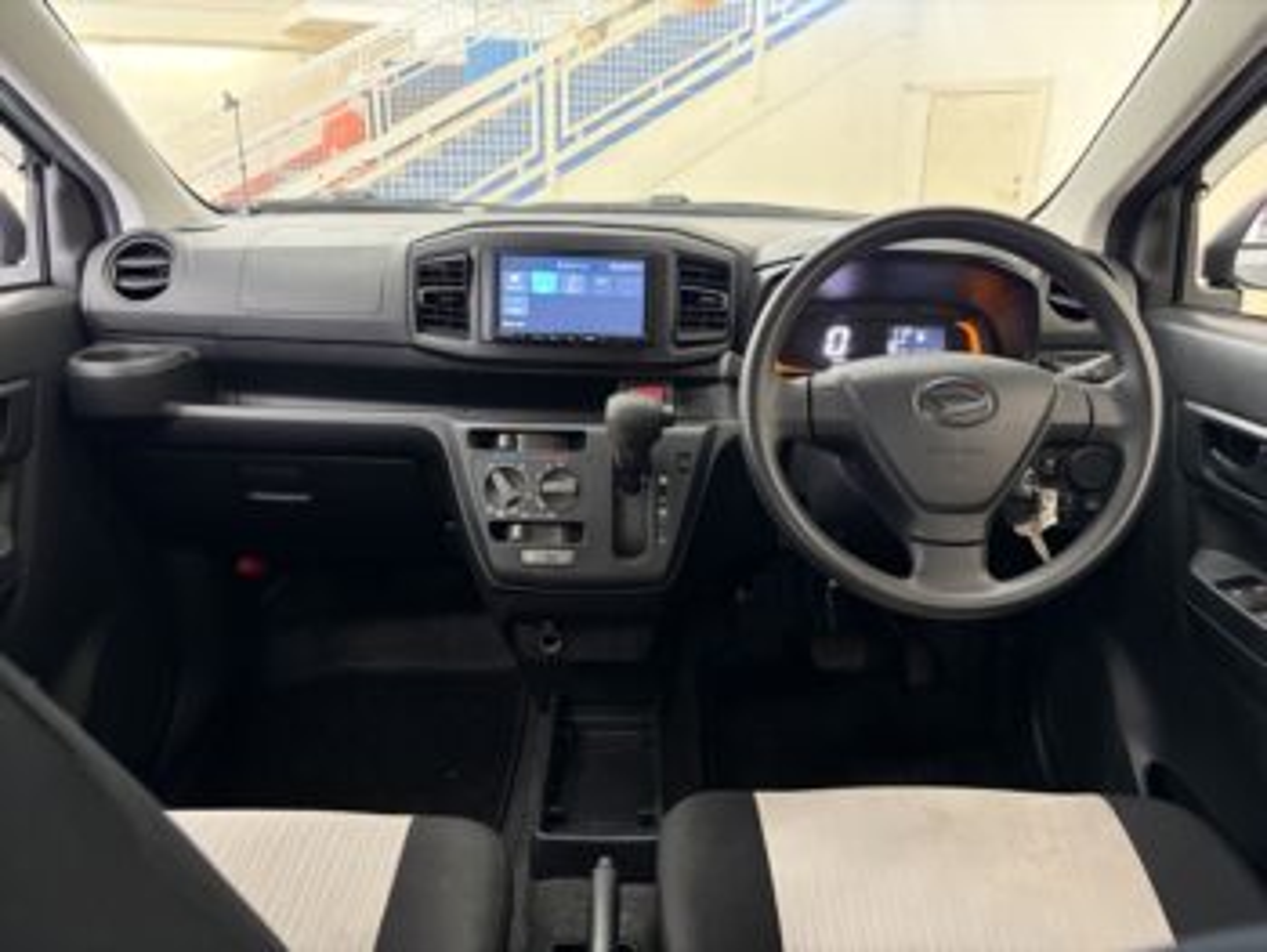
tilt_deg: -19.2
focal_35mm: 26
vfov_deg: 53.1
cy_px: 476
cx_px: 634
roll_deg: -0.4
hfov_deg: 67.3
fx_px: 952
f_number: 1.6
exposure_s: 1/33
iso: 500
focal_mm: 5.96
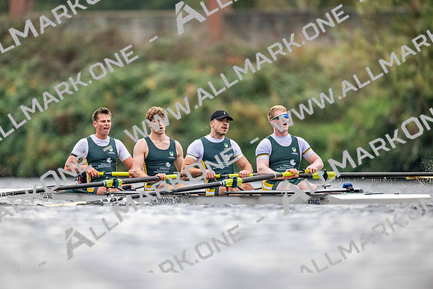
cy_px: 144
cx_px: 216
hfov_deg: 3.4
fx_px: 7218
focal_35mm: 600
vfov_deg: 2.3
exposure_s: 1/2500
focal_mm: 600
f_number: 4
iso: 3600
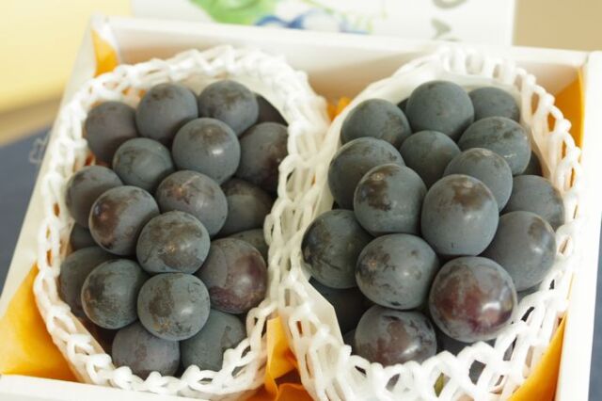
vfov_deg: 18.2
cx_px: 301
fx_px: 1253
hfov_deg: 27.0
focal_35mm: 75
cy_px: 200
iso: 200
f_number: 4
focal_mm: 50
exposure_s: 1/100
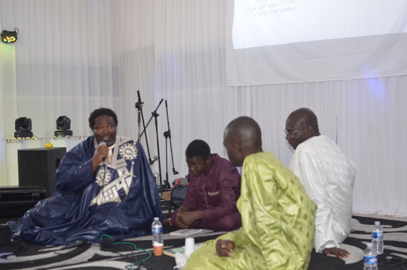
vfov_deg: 25.6
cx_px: 204
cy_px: 135
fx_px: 592
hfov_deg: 37.9
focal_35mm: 52
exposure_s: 1/60
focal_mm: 35
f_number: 2.8
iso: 640
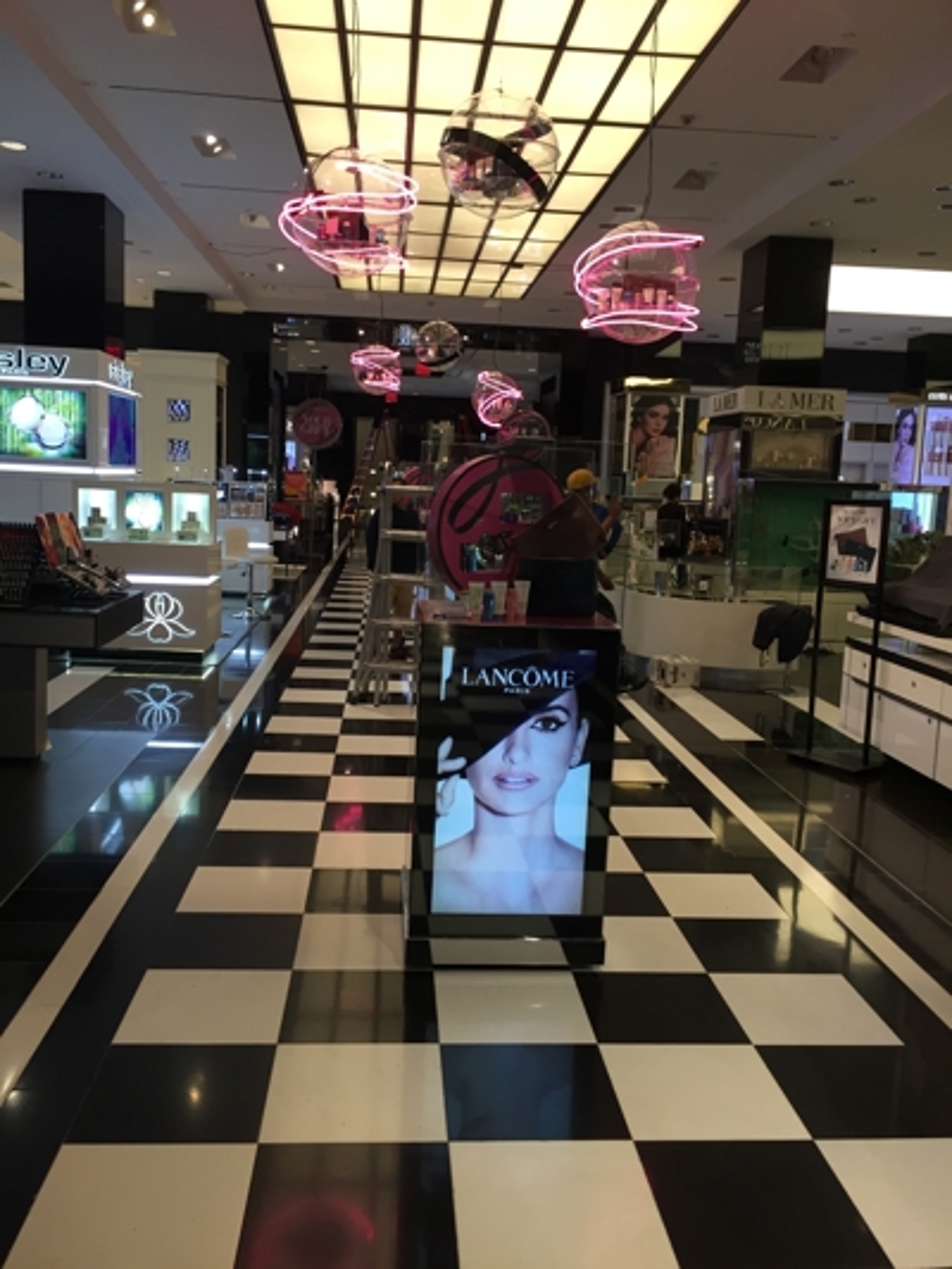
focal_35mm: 29
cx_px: 476
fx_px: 1063
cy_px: 634
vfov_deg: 61.6
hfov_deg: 48.2
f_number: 2.2
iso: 32
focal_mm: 4.15
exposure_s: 1/30
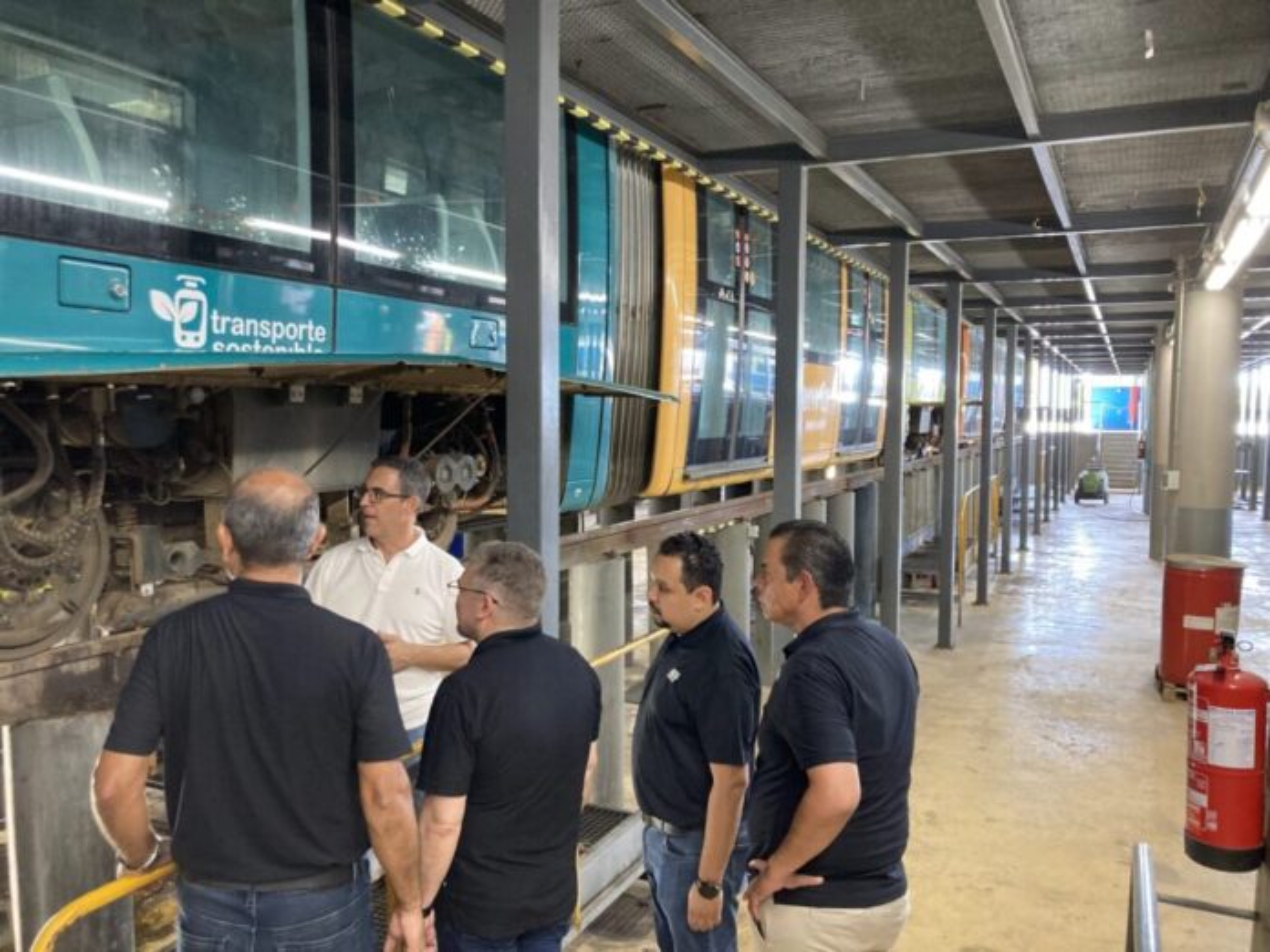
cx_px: 635
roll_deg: +0.1
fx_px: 1027
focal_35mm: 28
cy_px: 476
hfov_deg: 63.4
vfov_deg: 49.7
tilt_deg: -2.8
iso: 250
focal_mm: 3.99
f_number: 1.8
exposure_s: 1/33
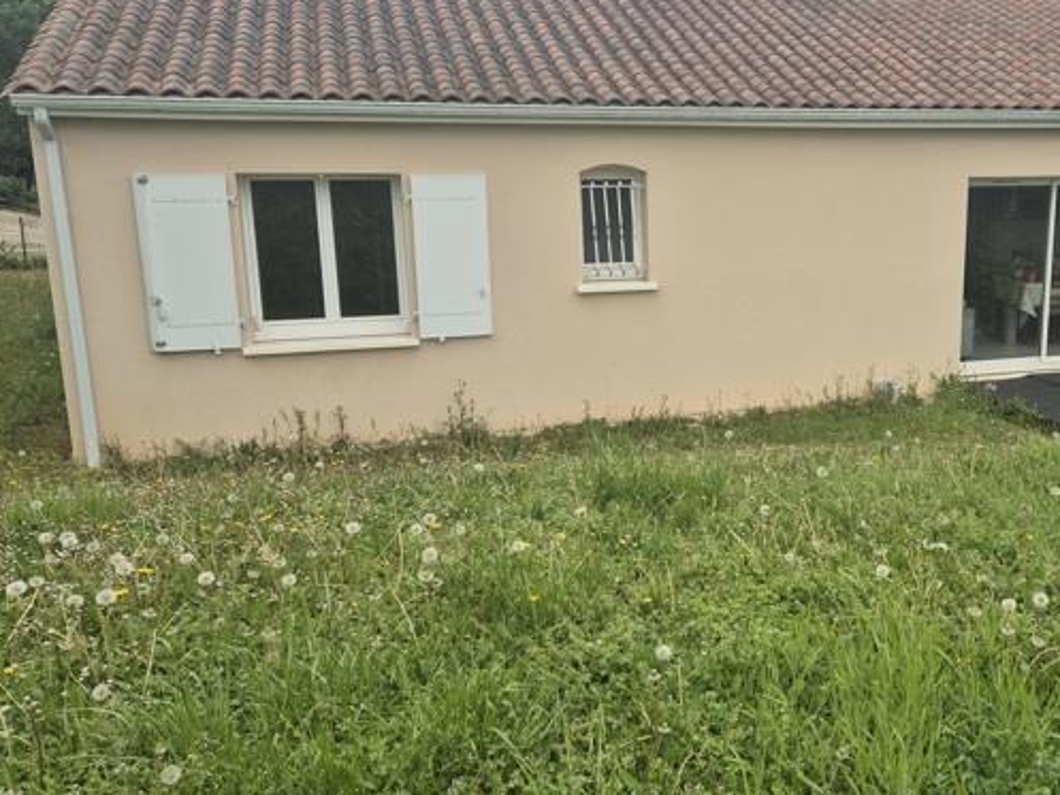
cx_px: 804
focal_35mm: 37
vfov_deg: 38.7
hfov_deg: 48.1
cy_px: 388
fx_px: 1133
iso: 25
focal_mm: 5.4
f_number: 1.8
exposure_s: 1/832
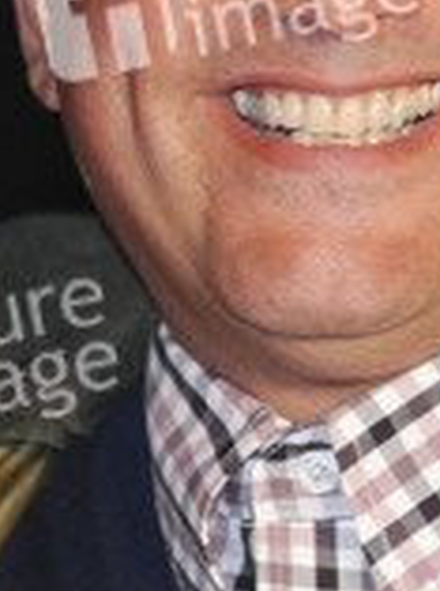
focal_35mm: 737
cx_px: 337
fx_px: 12542
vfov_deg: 2.7
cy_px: 181
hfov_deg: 2.0
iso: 500
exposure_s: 1/200
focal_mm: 200
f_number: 4
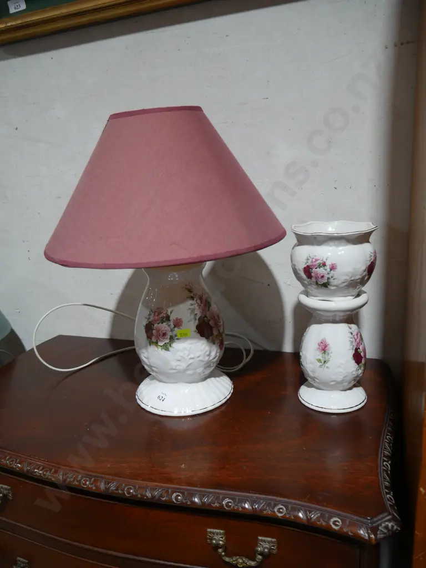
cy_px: 284
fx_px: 459
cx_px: 213
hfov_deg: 49.7
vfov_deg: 63.4
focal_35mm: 28
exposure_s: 1/60
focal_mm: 14
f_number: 3.5
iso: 320
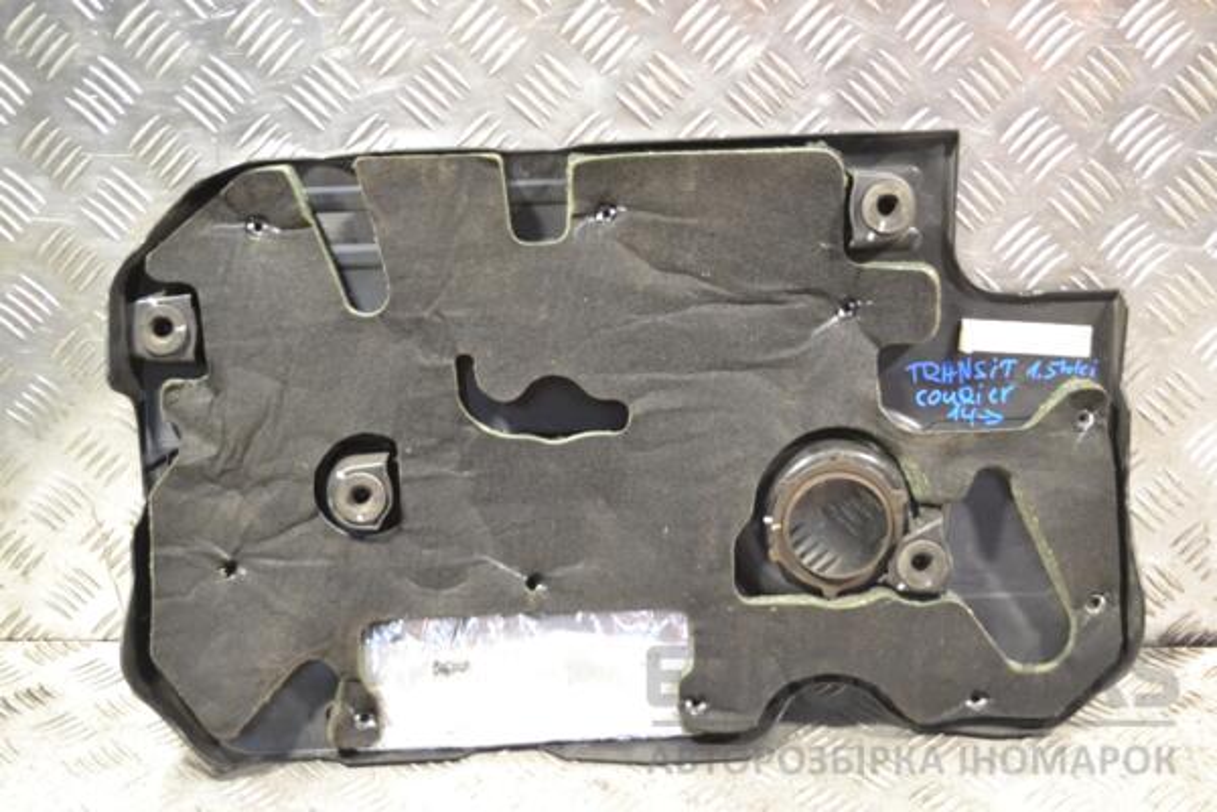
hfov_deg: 37.9
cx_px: 608
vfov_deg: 25.8
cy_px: 406
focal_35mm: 52
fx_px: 1775
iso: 3200
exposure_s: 1/125
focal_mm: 35
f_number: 5.6
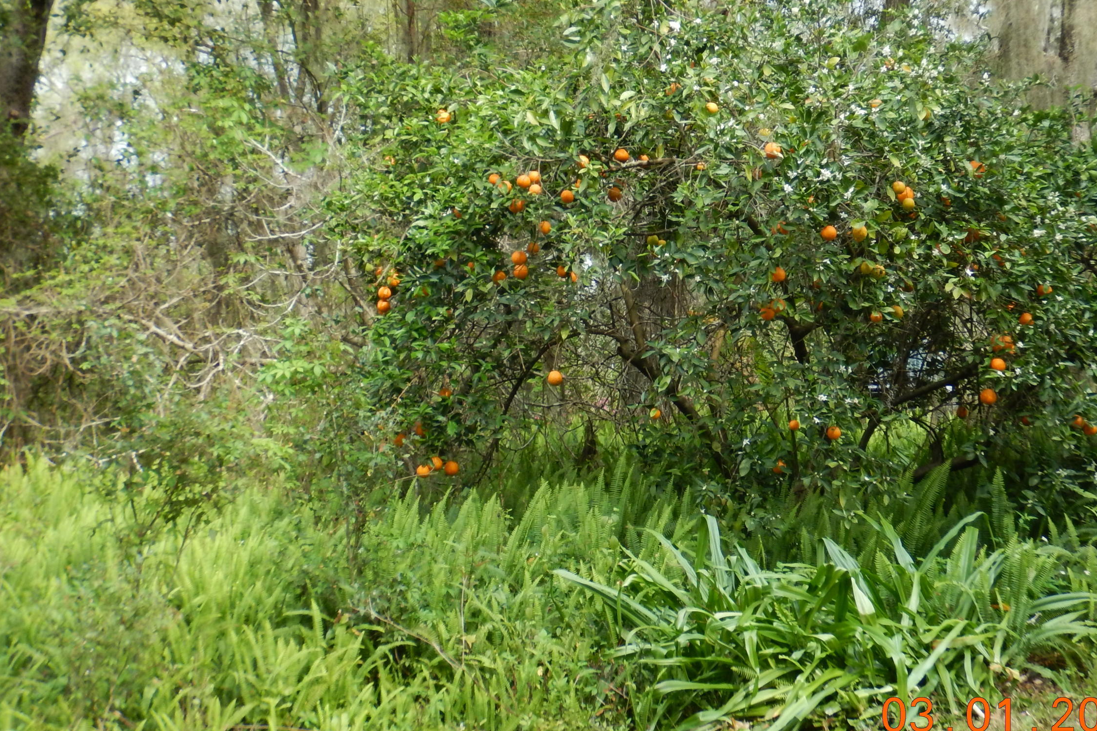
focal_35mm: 67
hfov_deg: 30.0
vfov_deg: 20.3
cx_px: 656
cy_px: 279
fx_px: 2041
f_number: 4.3
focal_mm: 8.5
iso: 125
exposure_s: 1/100
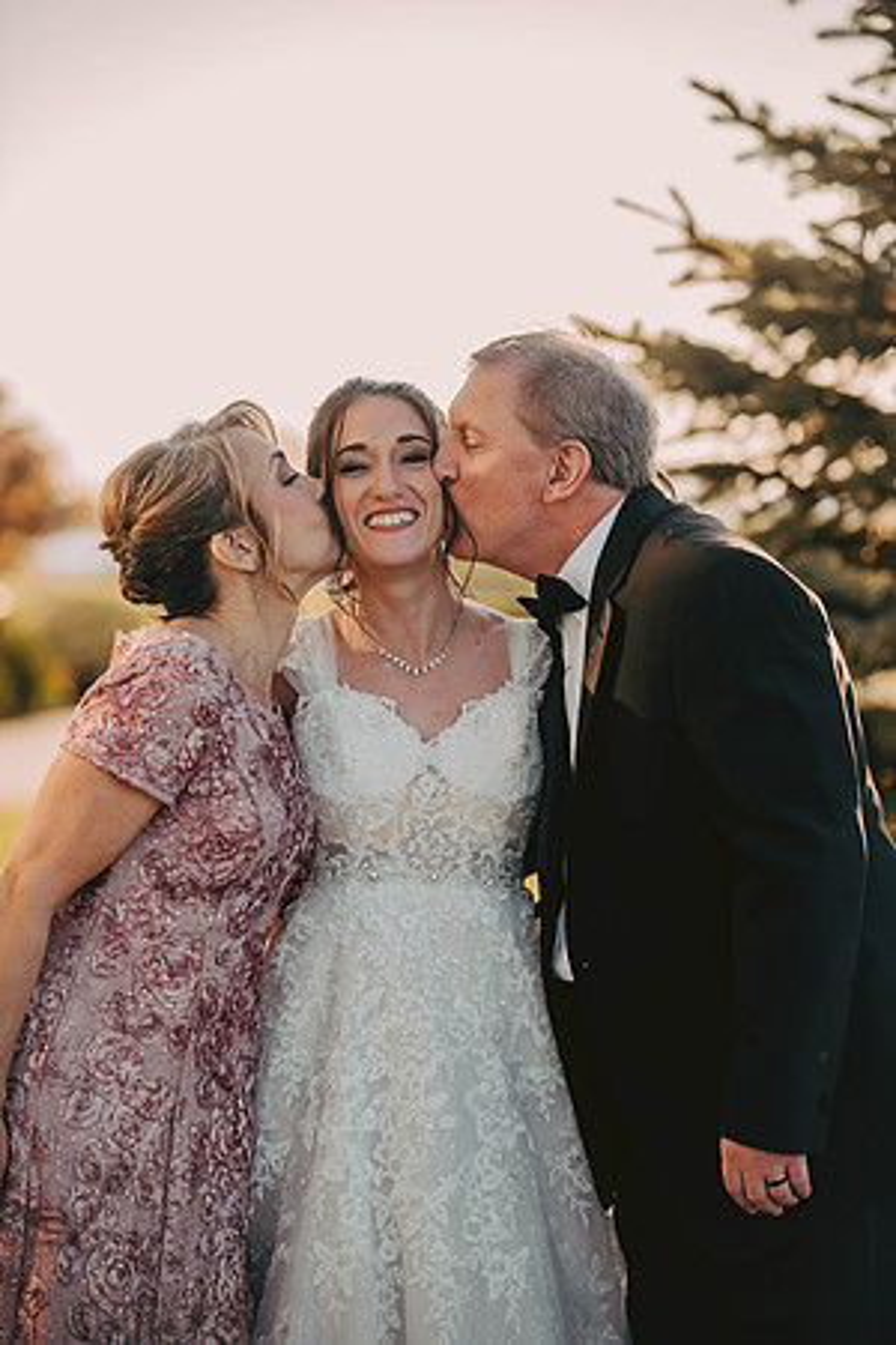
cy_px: 672
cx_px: 448
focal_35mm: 130
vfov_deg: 15.8
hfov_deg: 10.5
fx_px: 4853
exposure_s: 1/3200
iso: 800
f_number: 2.8
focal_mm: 130
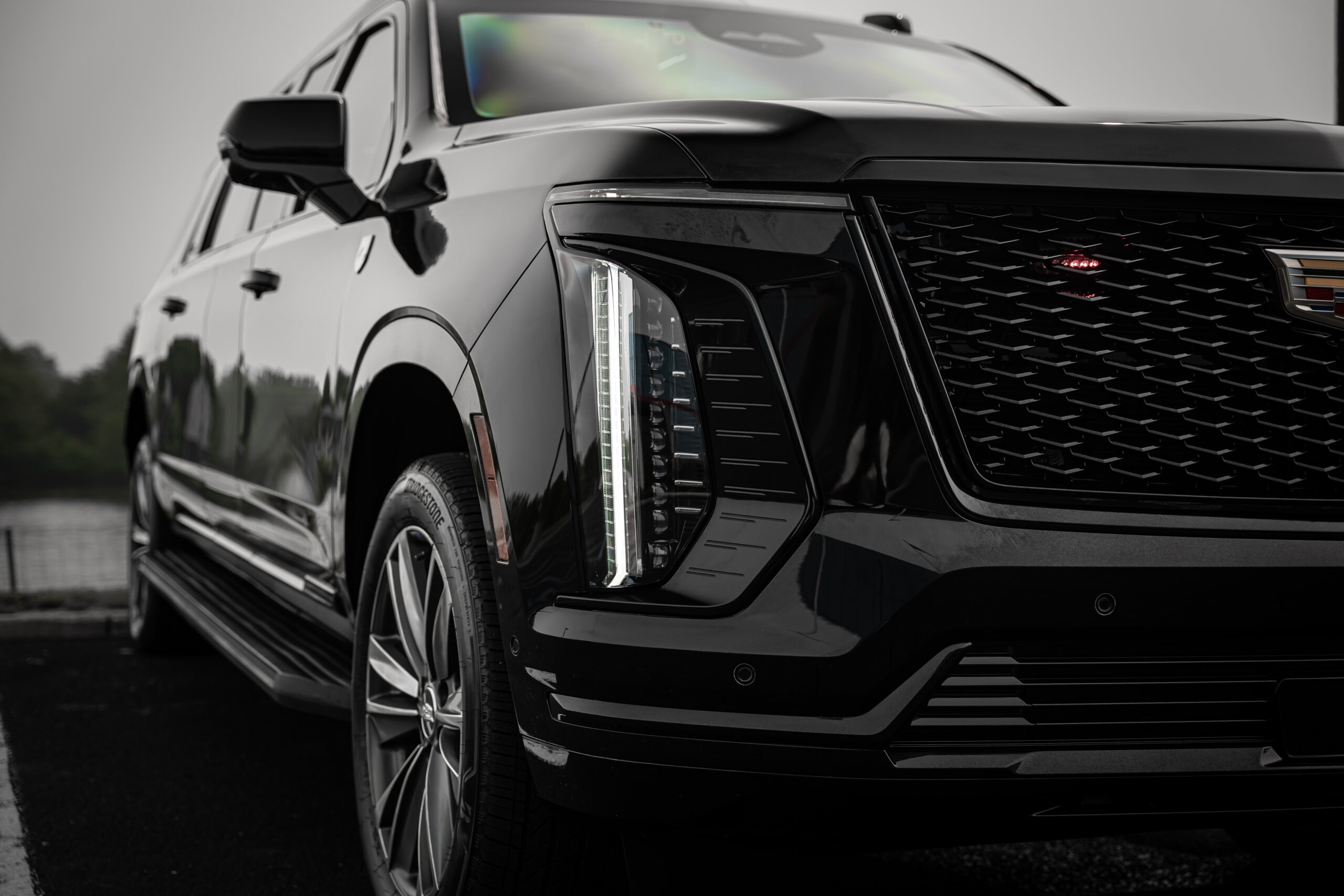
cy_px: 448
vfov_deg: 28.5
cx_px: 672
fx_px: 1762
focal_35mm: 47
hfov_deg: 41.7
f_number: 3.2
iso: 160
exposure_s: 1/125
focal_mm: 47.2
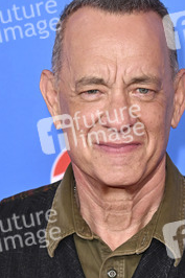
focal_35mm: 161
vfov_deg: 12.8
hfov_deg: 8.5
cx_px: 121
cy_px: 182
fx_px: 1243
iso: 1250
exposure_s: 1/250
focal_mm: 107
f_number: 6.3
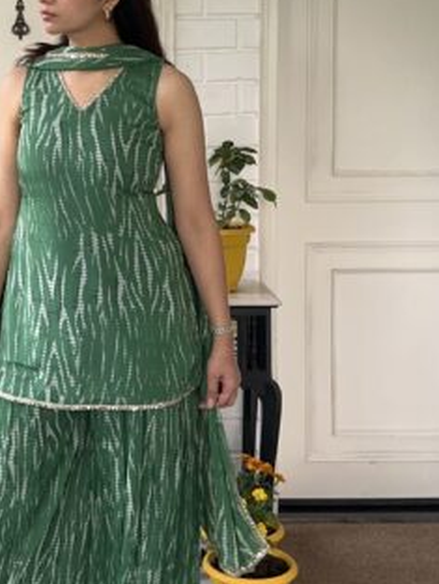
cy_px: 313
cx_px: 101
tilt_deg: -2.7
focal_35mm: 44
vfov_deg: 42.9
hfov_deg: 32.2
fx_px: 744
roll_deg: -0.1
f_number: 1.78
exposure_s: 1/99
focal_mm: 6.86
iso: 250
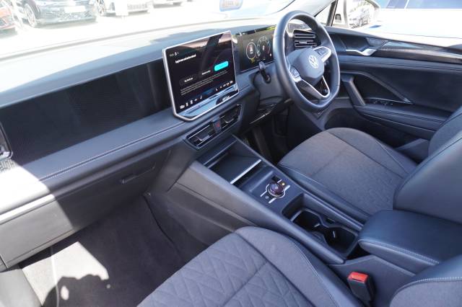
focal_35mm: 24
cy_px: 154
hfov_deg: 73.8
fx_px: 308
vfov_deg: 53.1
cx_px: 231
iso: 500
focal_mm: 16
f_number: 4
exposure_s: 1/60
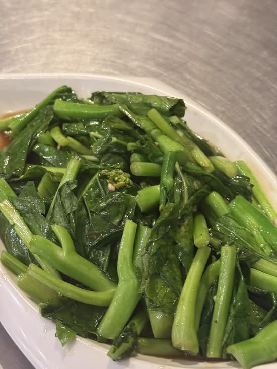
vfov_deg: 39.7
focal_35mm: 48
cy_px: 184
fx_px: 512
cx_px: 138
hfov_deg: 30.3
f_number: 1.78
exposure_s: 1/33
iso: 500
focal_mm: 6.76
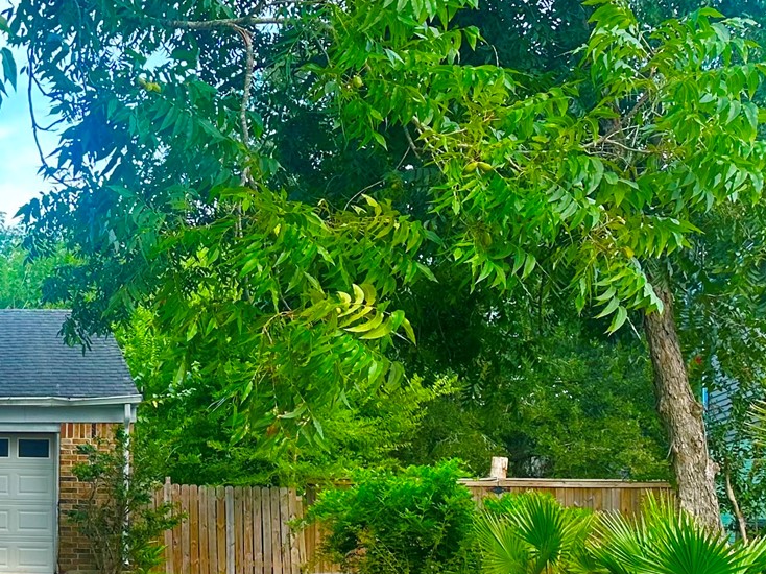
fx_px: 1482
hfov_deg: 25.4
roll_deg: -1.3
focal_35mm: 67
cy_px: 451
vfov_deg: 21.7
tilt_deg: +2.7
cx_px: -200
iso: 80
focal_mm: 6.86
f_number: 1.78
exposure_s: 1/248
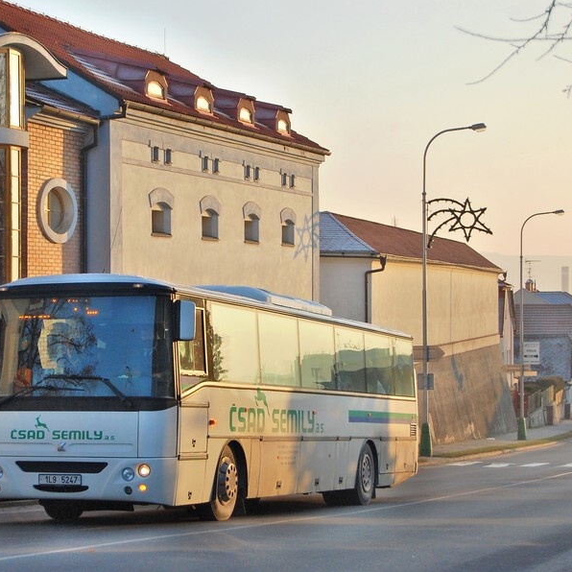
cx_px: 190
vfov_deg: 17.4
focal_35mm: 100
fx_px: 1869
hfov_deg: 17.4
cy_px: 286
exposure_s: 1/1000
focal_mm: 52
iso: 400
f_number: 5.6
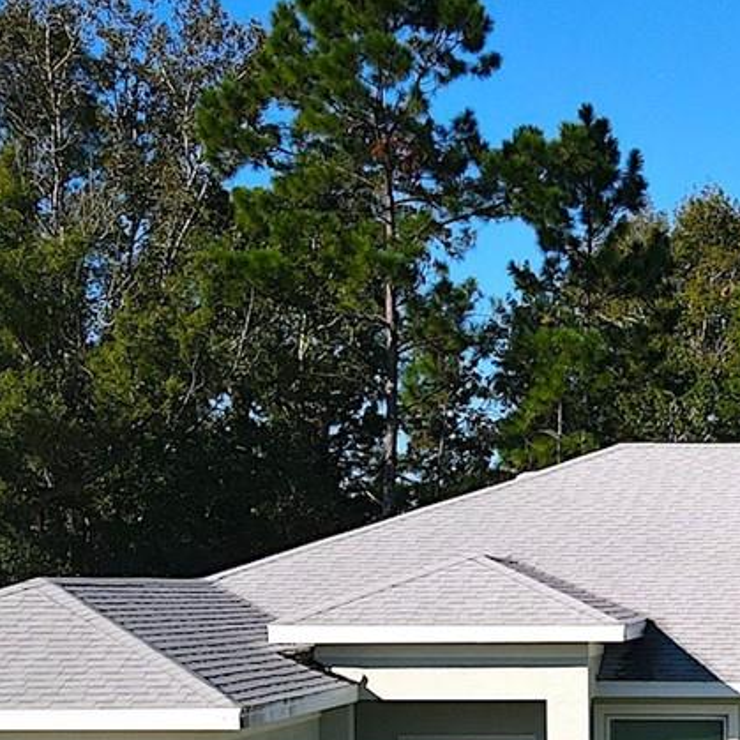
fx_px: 1959
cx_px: 759
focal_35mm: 81
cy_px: 717
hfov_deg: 20.6
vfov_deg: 20.8
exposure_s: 1/1000
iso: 100
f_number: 2.8
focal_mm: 4.5
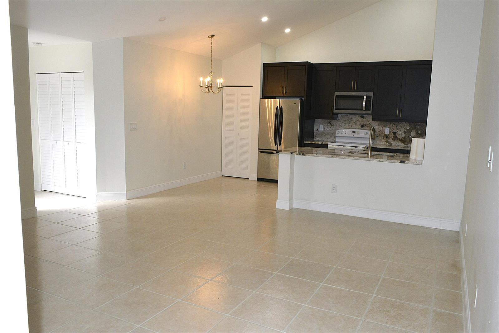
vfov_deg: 67.5
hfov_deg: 90.0
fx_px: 250
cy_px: 166
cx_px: 250
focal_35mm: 18
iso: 1250
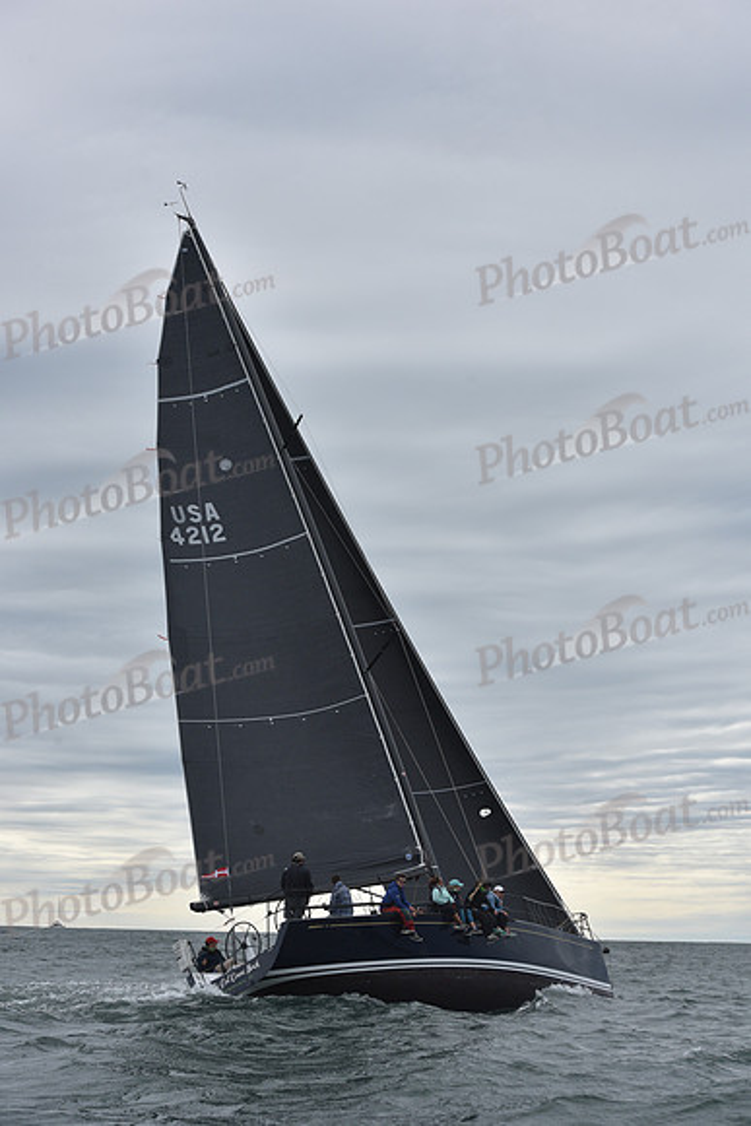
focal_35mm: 70
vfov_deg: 28.8
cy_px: 563
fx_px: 2189
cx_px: 376
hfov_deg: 19.5
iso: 320
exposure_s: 1/1000
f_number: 8
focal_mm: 70
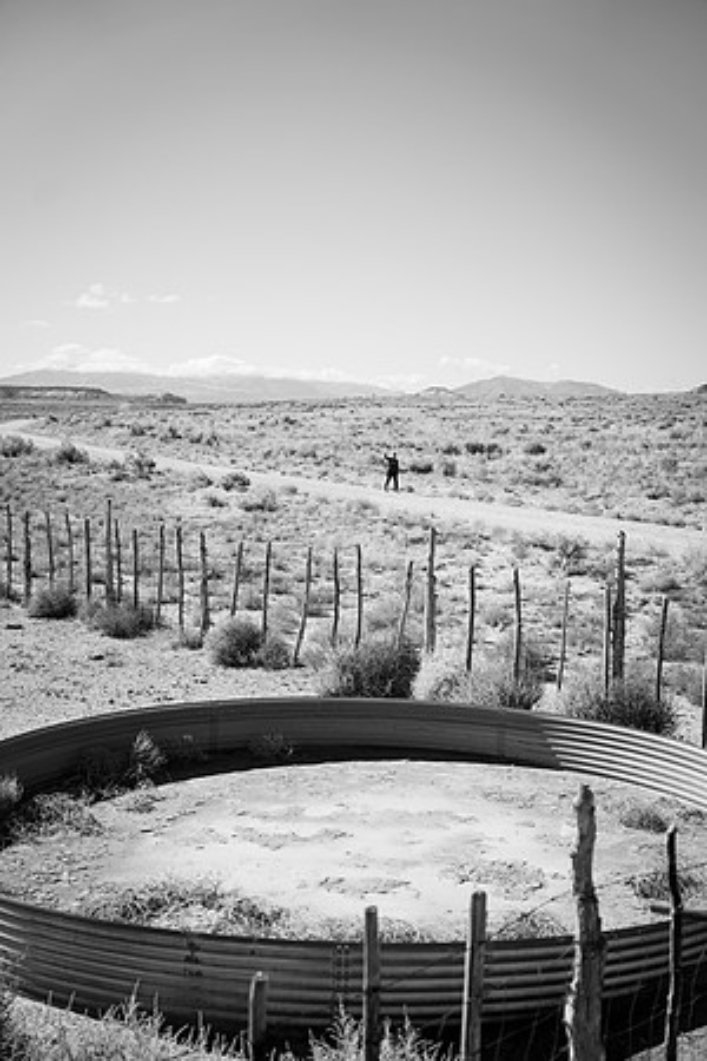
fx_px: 1370
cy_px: 530
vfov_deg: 42.3
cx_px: 354
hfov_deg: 28.9
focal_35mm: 46
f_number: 2.8
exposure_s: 1/1600
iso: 80
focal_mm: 46.5
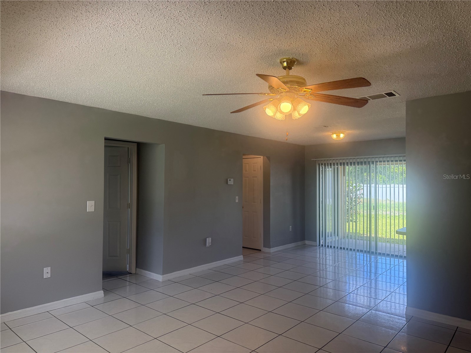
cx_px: 236
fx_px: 327
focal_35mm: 24
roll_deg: -0.5
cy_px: 176
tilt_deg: +1.5
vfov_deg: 56.8
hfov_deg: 71.6
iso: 100
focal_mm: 6.76
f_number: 1.78
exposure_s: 1/308
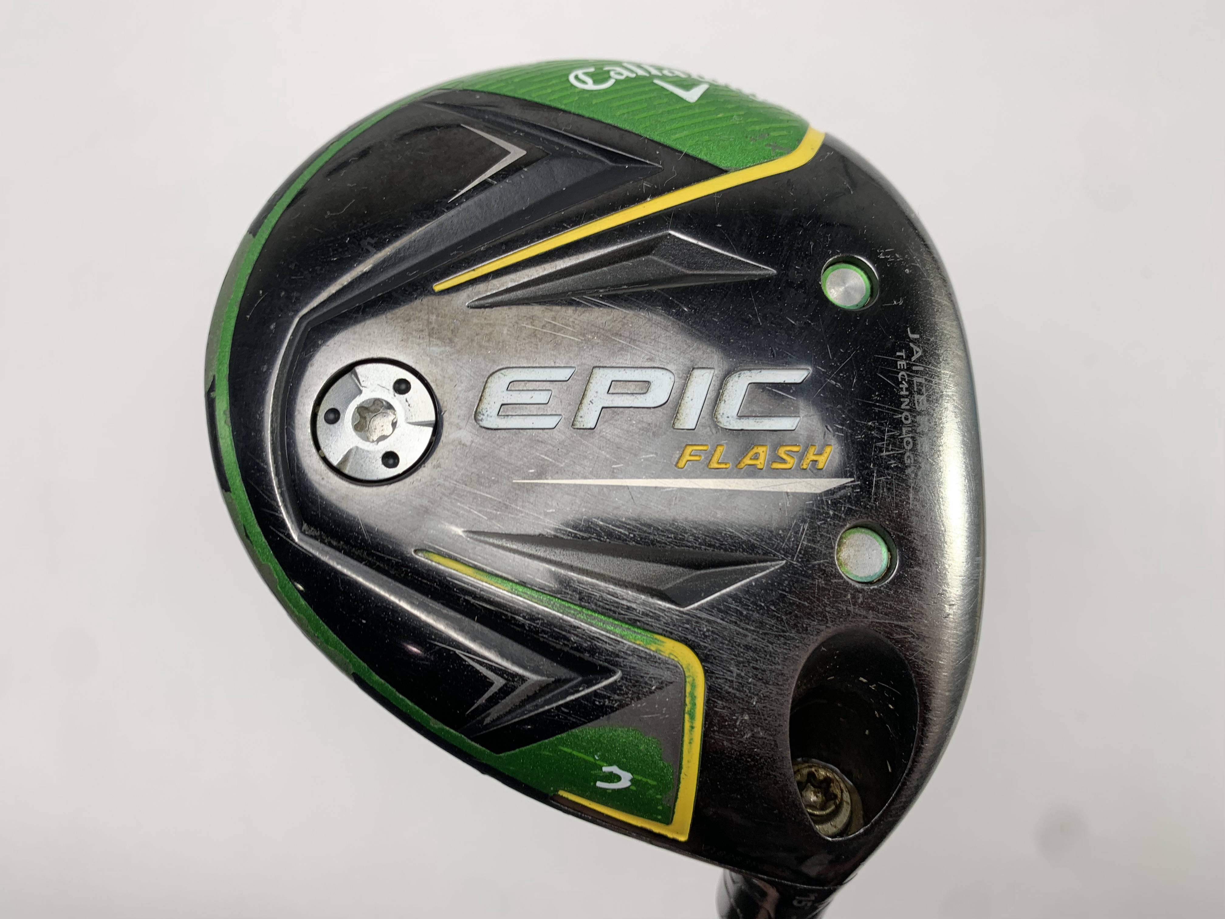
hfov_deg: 67.3
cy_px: 460
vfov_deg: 53.1
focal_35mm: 26
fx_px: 920
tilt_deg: -77.2
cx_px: 612
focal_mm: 4.25
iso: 25
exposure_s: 1/147
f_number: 1.8
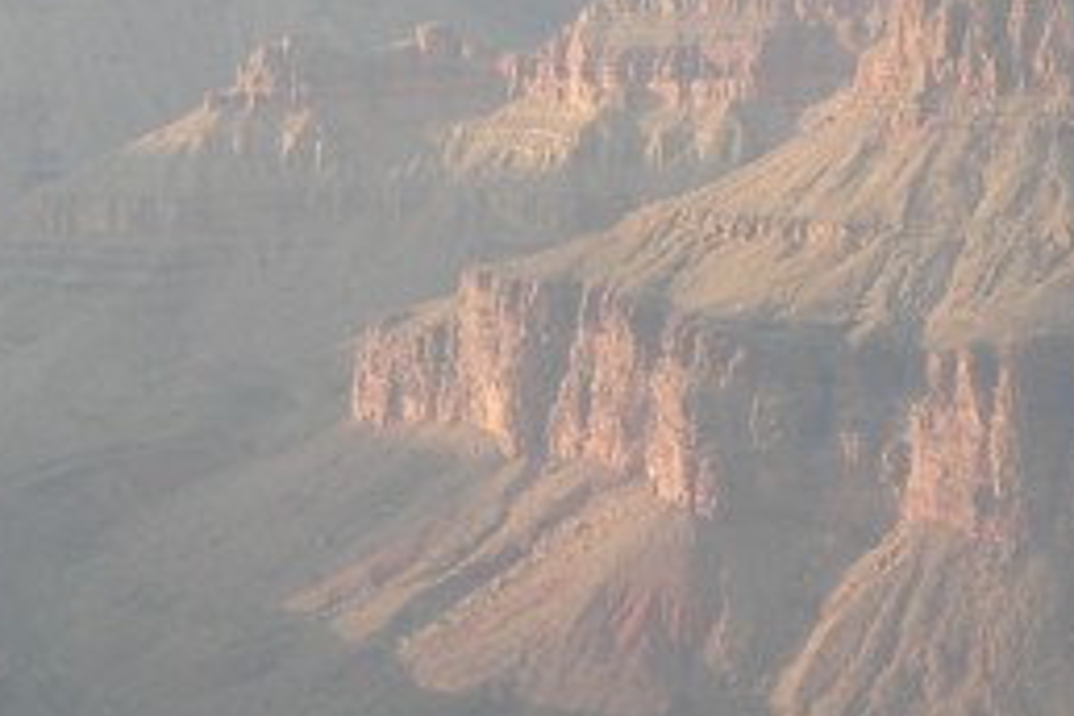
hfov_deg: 4.2
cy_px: 154
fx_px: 14796
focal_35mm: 496
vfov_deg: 2.8
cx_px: 4
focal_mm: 29.5
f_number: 3.7
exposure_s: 1/136
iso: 50
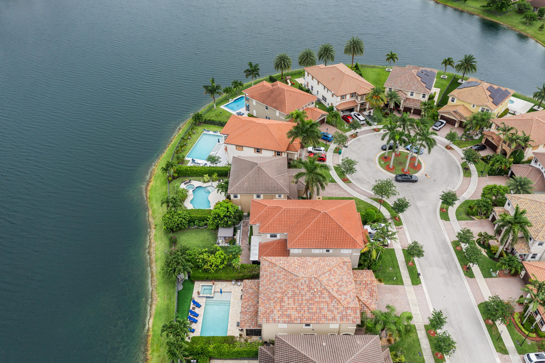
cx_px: 272
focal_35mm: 28
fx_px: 424
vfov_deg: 46.4
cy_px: 182
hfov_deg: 65.5
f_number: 4
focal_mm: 10.26
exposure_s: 1/320
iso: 100
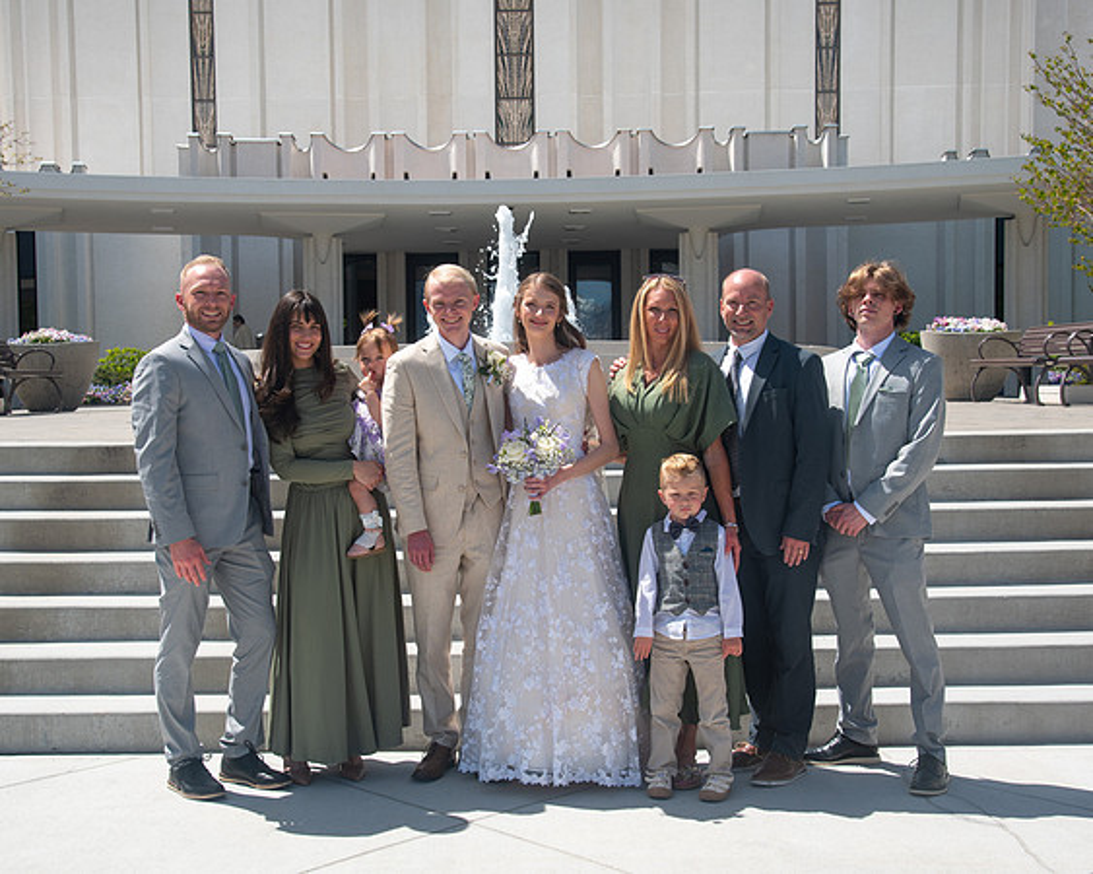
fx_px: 1601
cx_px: 509
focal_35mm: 50
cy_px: 437
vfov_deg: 30.5
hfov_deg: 37.7
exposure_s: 1/250
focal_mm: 44
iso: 100
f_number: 8
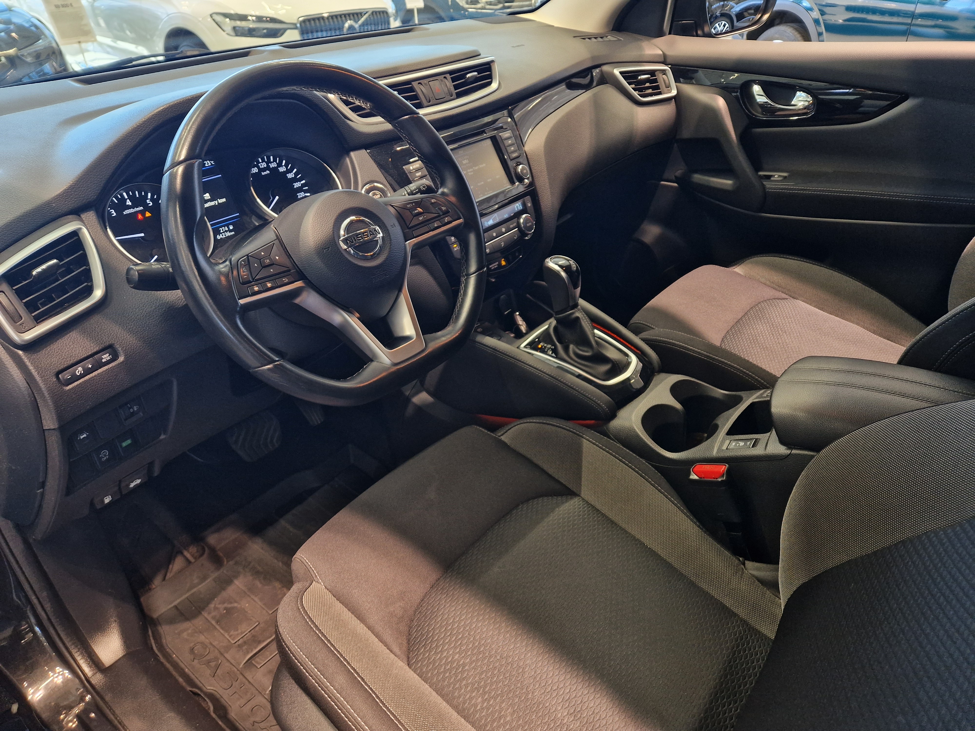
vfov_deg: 58.9
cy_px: 366
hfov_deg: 73.9
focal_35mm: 23
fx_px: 648
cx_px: 488
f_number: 1.8
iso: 160
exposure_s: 1/100
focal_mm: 5.4
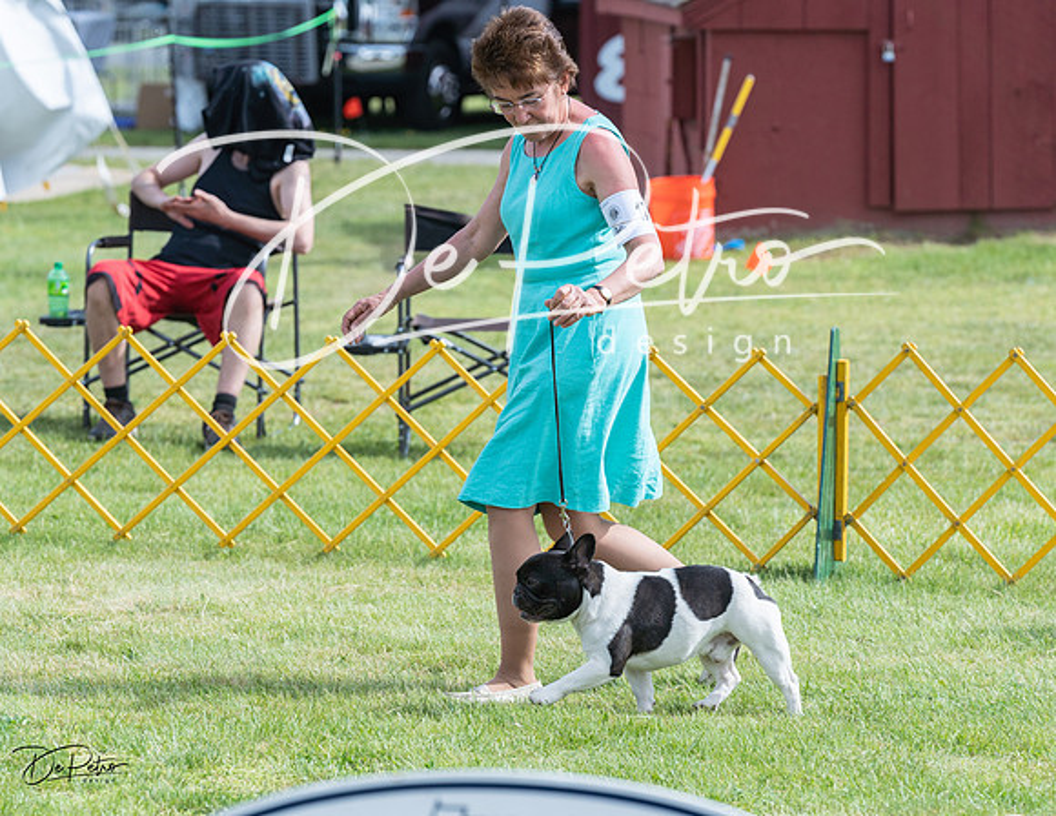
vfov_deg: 7.1
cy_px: 434
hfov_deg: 9.2
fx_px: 6546
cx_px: 566
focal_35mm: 212
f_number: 5.6
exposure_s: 1/1250
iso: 250
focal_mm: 181
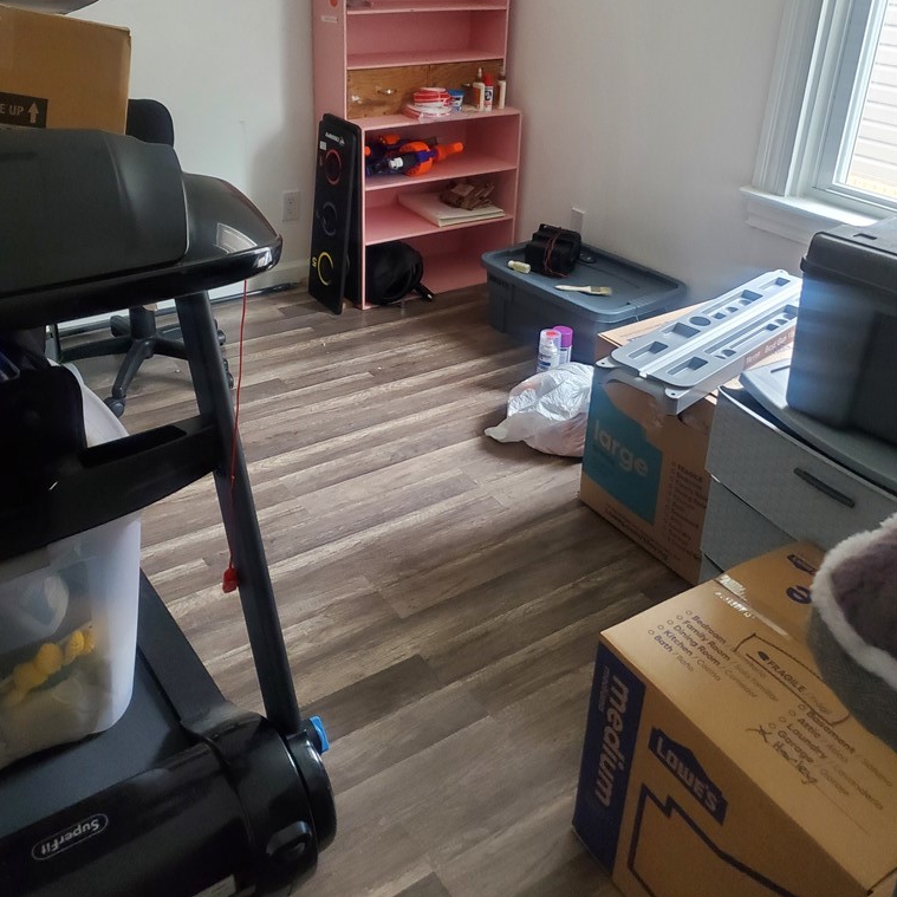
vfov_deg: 52.0
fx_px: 909
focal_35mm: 31
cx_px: 448
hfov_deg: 52.5
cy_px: 343
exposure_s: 1/50
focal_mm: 4.3
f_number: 1.5
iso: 400
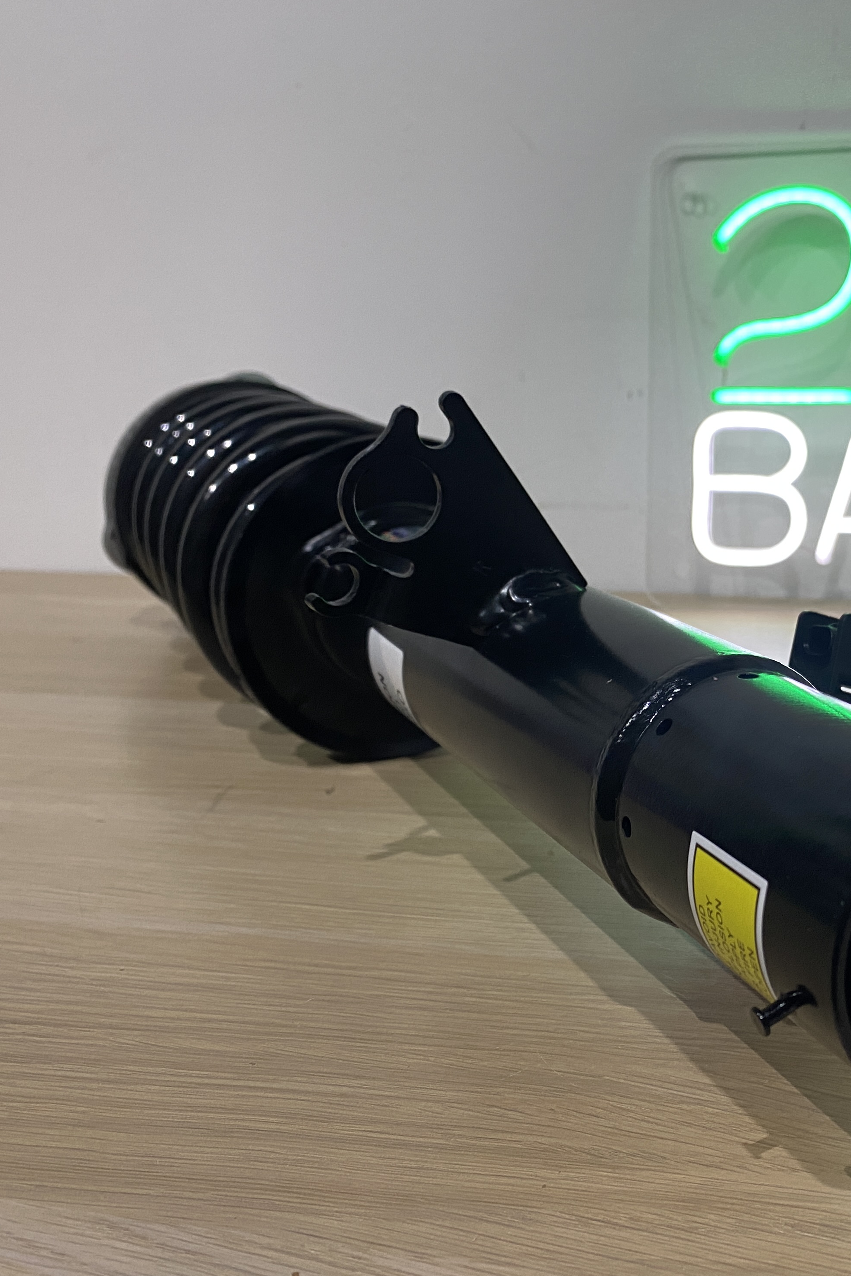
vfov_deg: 51.9
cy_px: 624
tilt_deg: -11.4
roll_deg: +0.2
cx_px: 782
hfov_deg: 33.8
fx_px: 1312
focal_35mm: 37
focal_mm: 4.25
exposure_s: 1/50
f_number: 1.8
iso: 125
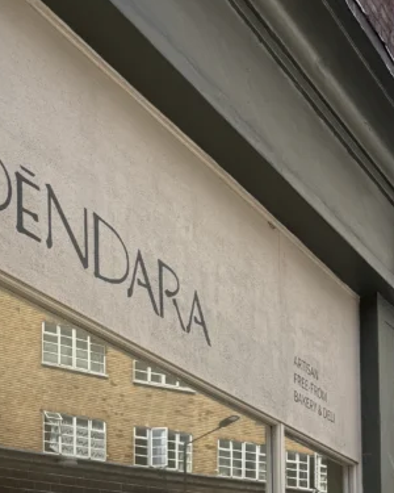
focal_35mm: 64
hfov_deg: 23.7
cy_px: 594
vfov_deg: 26.3
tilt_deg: +6.6
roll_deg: +0.5
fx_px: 933
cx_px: 109
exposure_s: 1/952
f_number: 1.78
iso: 80
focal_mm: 6.76
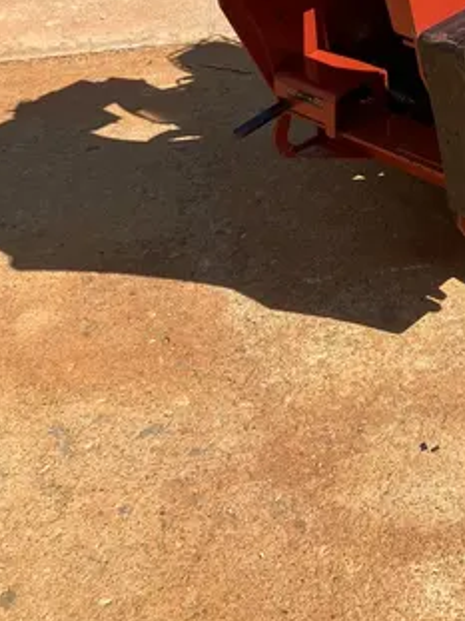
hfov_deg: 21.3
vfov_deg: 26.8
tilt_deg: -19.4
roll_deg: +0.9
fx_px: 1183
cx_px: 485
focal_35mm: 66
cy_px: -75
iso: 32
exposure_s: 1/1919
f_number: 1.8
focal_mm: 3.99
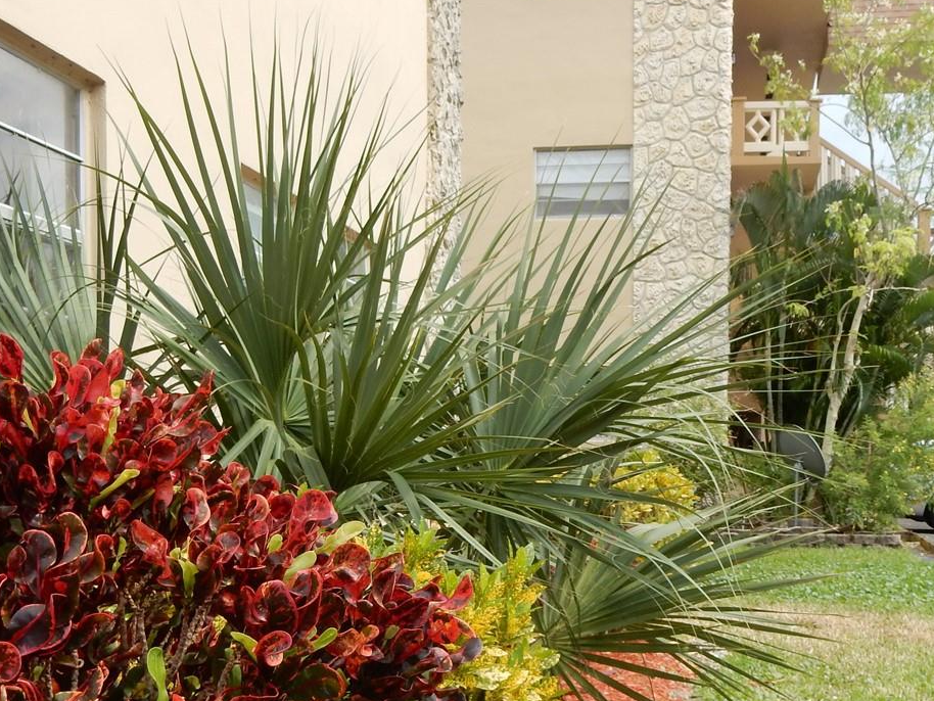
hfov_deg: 30.7
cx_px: 420
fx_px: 1700
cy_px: 549
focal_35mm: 63
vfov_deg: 23.0
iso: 125
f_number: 4
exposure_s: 1/320
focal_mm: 6.4
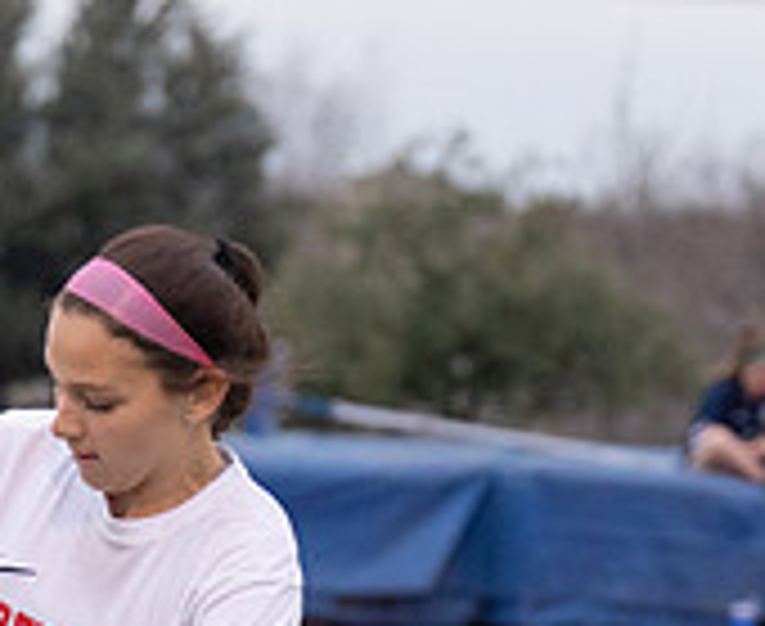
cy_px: 831
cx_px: -647
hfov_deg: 4.1
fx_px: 10688
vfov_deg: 3.3
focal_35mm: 468
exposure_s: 1/1000
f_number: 4
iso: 2000
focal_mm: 113
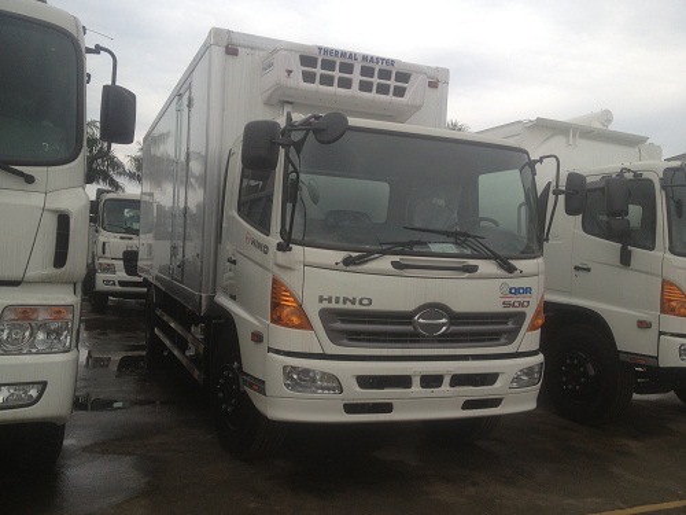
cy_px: 258
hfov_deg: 52.6
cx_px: 343
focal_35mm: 35
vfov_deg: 40.7
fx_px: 694
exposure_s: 1/232
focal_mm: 4.28
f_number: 2.4
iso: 50
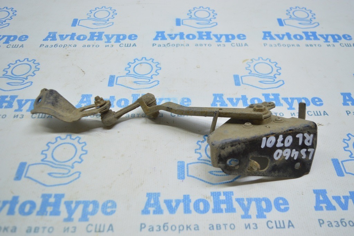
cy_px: 118
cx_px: 177
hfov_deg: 57.3
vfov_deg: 39.9
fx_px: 324
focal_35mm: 33
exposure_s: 1/80
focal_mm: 22
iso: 400
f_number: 3.8
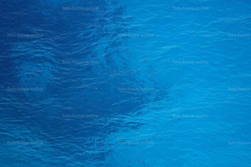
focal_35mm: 600
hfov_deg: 3.4
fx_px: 4184
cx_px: 126
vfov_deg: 2.3
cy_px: 84
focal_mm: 220
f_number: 4
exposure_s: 1/400
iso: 100
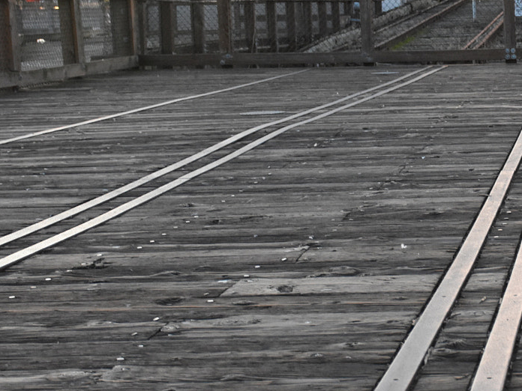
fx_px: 1598
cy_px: 183
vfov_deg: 14.0
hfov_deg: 18.2
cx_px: 491
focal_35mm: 106
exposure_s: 1/50
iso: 2500
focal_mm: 32
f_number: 4
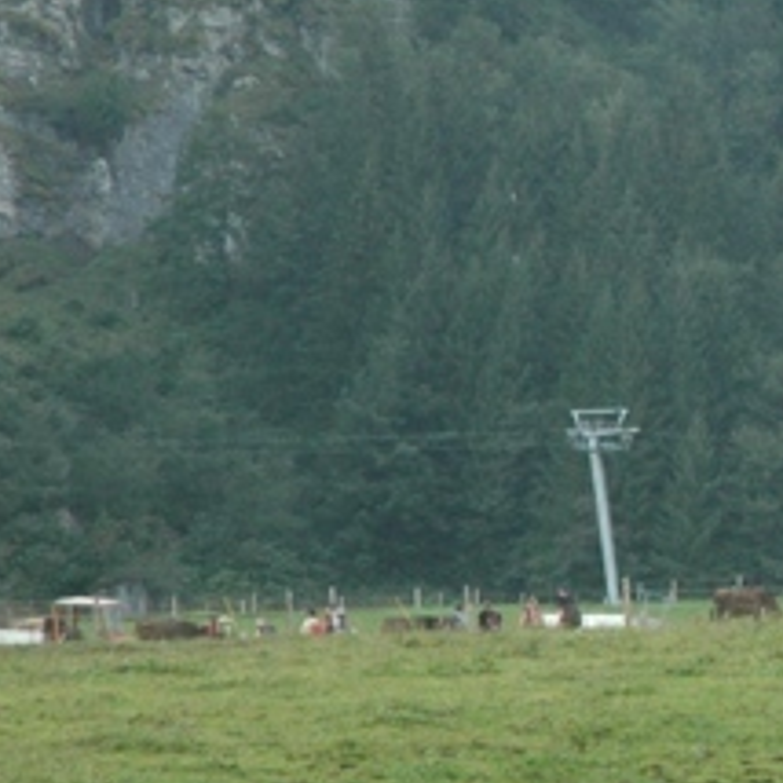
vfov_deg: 6.6
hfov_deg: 6.5
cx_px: 1127
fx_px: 6833
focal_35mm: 267
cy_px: 322
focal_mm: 70
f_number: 10
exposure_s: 1/320
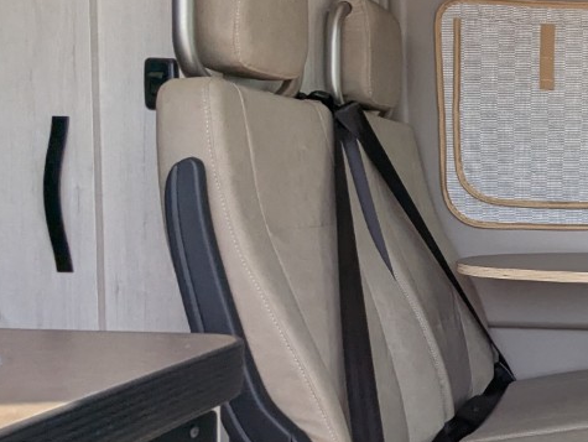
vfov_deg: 30.9
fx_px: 799
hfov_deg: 33.9
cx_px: 678
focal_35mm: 47
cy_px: 246
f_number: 2.2
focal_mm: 2.35
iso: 46
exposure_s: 1/370
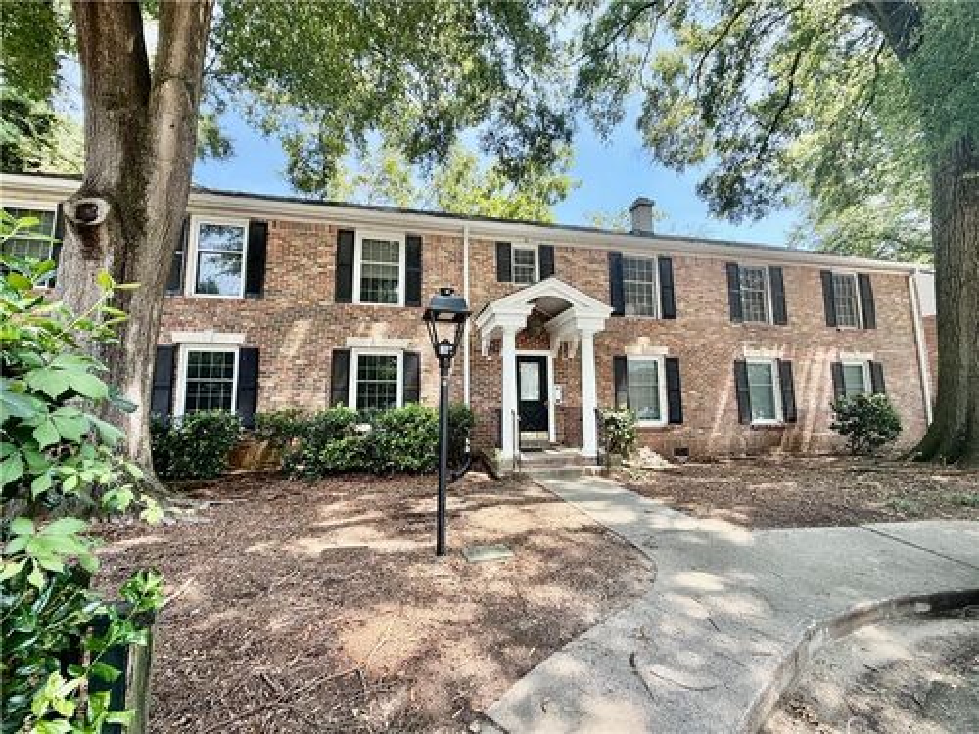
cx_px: 490
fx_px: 396
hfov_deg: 102.1
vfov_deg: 85.7
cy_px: 367
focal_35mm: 14
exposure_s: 1/149
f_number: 2.2
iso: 50
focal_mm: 2.22
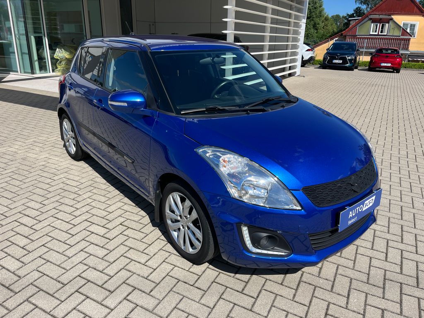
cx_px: 212
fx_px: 318
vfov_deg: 53.1
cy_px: 159
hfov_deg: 67.3
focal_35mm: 26
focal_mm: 5.1
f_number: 1.6
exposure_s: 1/3215
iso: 50
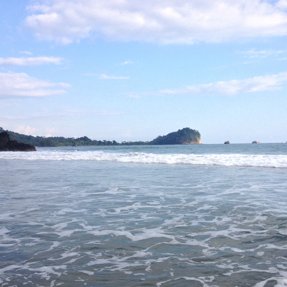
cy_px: 144
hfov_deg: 39.8
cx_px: 180
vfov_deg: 40.0
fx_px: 394
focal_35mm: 42
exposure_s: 1/1577
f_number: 2.4
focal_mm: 4.28
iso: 50
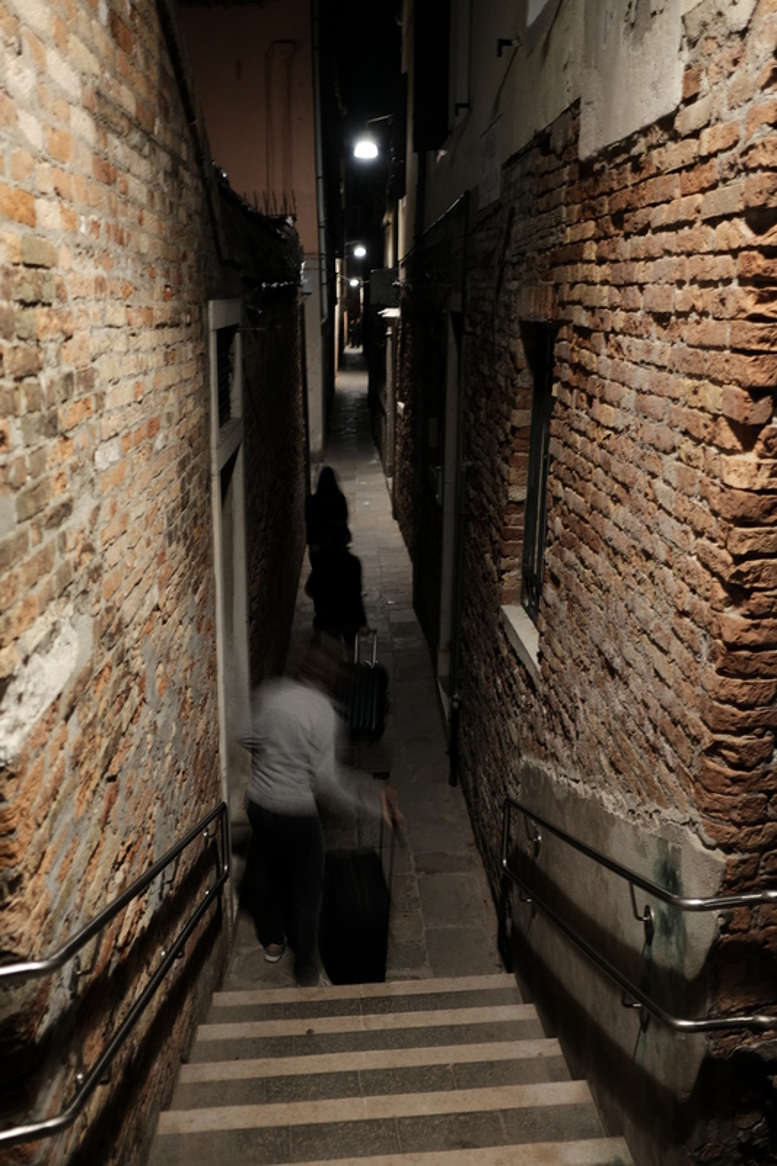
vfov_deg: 54.4
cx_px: 388
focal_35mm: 35
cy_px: 583
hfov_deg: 37.8
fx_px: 1134
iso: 800
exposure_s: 1/3.5
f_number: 2
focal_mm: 23
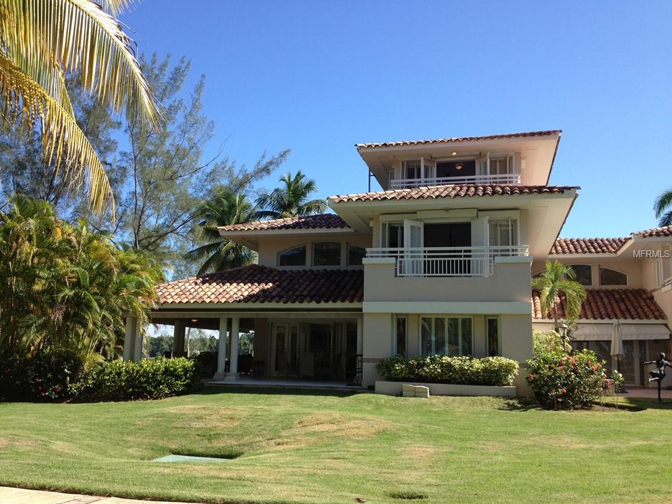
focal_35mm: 36
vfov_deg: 39.7
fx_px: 699
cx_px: 329
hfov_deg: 51.4
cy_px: 254
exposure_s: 1/920
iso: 50
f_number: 2.4
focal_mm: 4.28
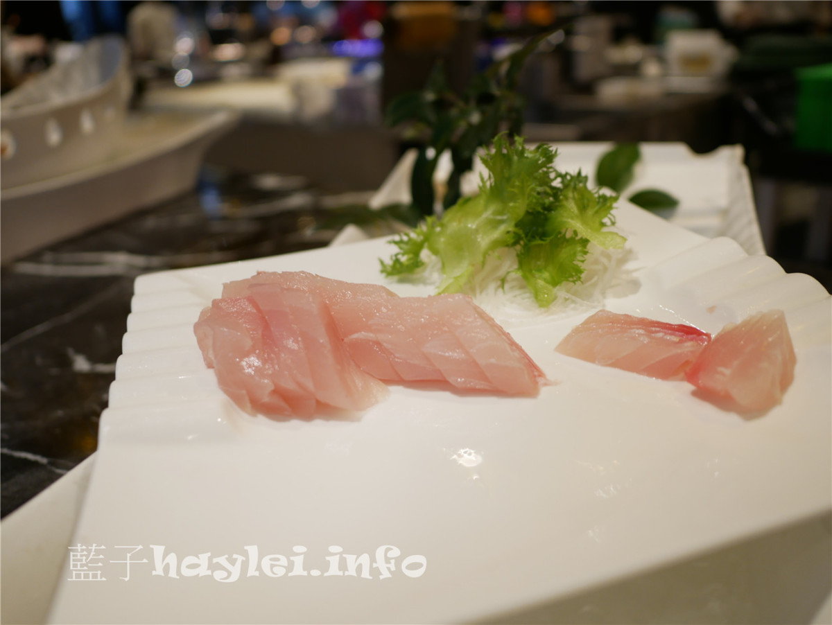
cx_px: 416
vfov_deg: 46.9
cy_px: 312
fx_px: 722
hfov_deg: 59.9
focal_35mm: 30
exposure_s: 1/60
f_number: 1.7
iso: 250
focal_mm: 15
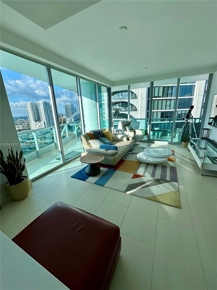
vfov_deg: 102.1
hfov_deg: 85.7
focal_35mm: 14
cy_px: 145
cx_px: 108
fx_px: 117
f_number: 2.2
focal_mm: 2.22
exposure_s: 1/686
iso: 40
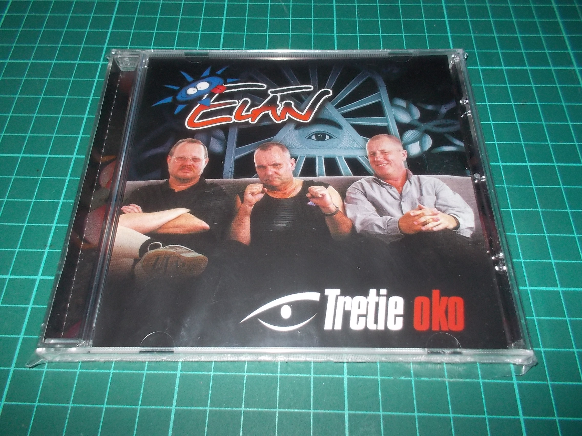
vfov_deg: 48.2
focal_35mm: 29
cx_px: 291
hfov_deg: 61.7
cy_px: 218
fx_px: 488
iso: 200
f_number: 3.3
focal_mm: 4.1
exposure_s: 1/30
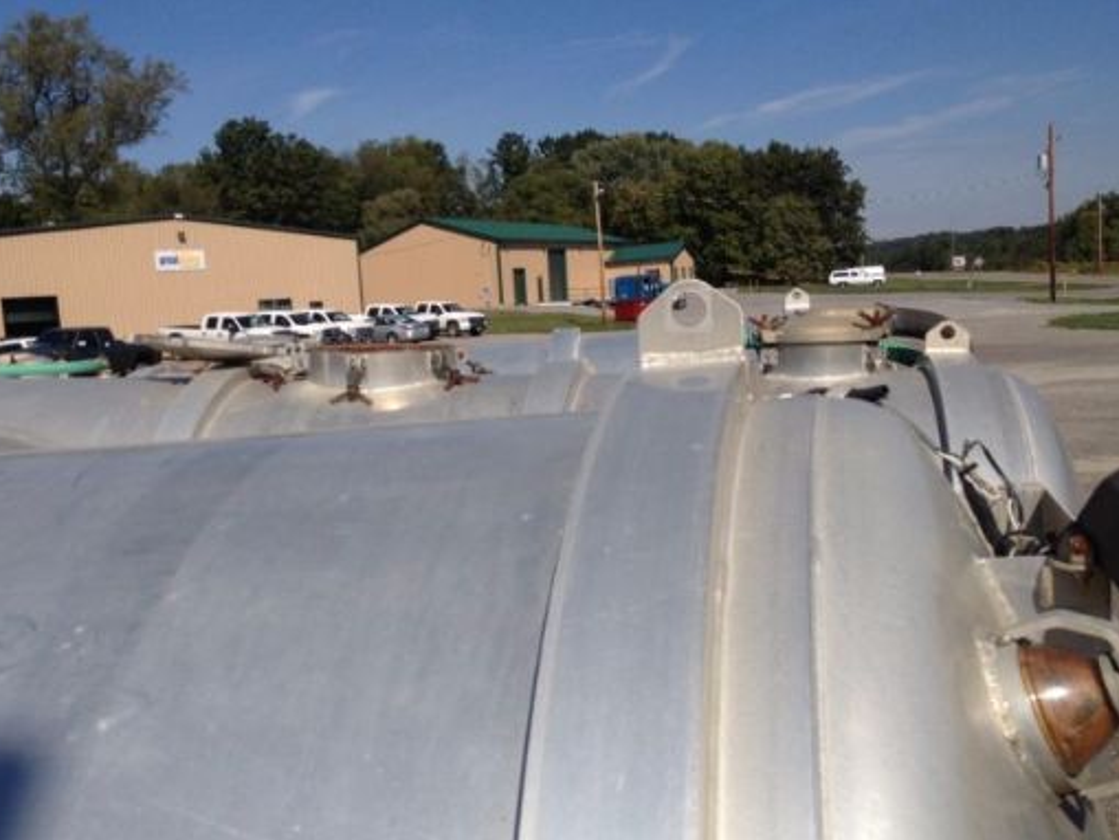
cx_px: 422
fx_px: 1423
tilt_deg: -8.2
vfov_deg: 32.8
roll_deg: +4.9
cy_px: 490
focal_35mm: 44
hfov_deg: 42.6
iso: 50
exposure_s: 1/3247
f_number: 2.4
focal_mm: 4.28
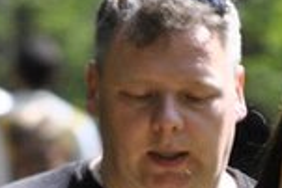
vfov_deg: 1.1
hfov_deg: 1.6
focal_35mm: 1293
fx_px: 10138
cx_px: 198
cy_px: 220
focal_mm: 200
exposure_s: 1/320
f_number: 5.6
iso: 800
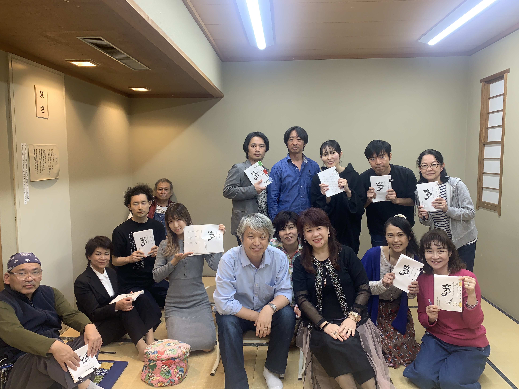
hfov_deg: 65.3
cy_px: 195
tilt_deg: -5.7
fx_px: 405
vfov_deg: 51.4
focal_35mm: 27
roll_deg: +0.4
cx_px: 256
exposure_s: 1/50
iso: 80
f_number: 1.8
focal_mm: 4.25
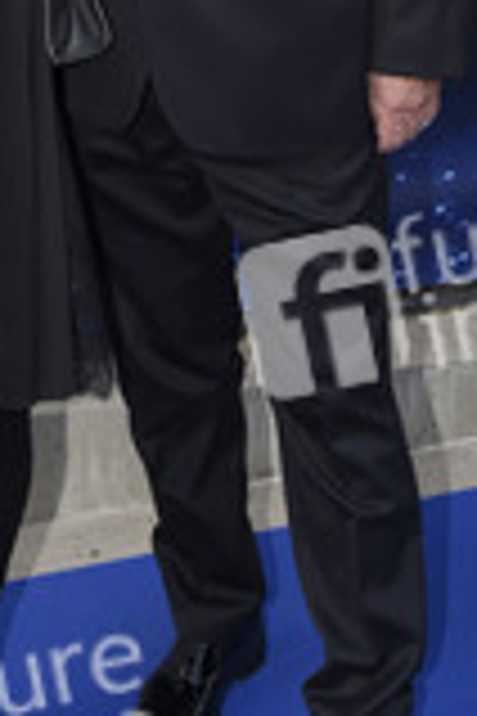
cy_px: 68
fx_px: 1550
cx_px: 58
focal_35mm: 78
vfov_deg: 25.2
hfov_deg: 17.3
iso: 640
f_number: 8
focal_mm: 31
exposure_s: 1/160
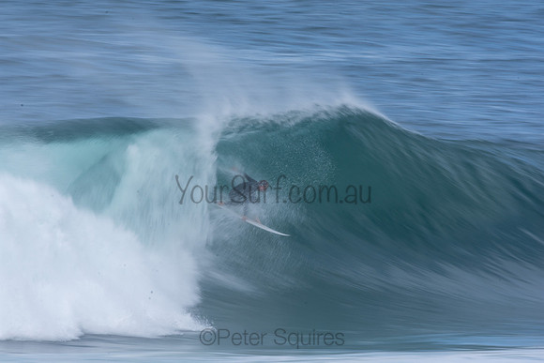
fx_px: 11335
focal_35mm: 750
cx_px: 272
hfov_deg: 2.7
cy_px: 182
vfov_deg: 1.8
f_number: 25
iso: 100
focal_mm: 500
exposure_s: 1/25
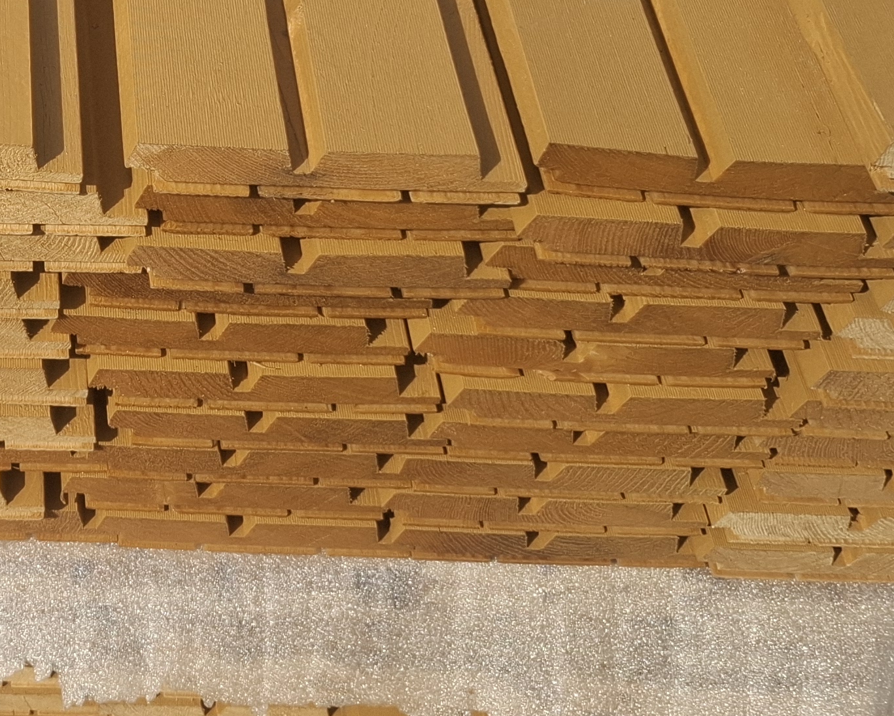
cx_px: -83
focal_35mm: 67
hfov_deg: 26.2
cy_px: 77
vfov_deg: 22.3
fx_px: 1773
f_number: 1.8
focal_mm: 5.54
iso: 50
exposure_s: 1/1634
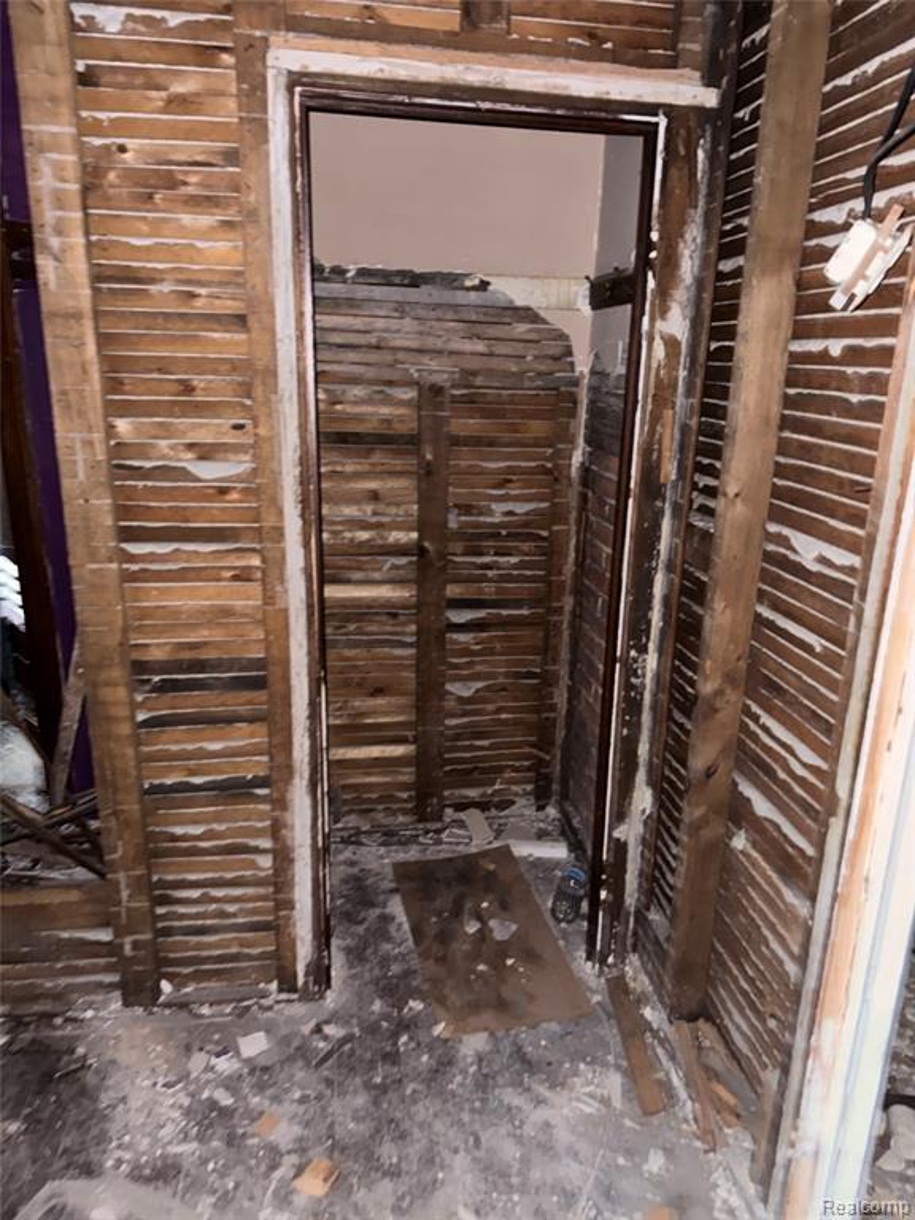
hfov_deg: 56.8
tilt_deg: -16.2
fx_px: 846
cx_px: 458
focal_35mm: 24
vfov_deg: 71.6
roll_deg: +0.0
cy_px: 610
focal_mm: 6.76
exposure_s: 1/4
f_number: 1.78
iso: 320
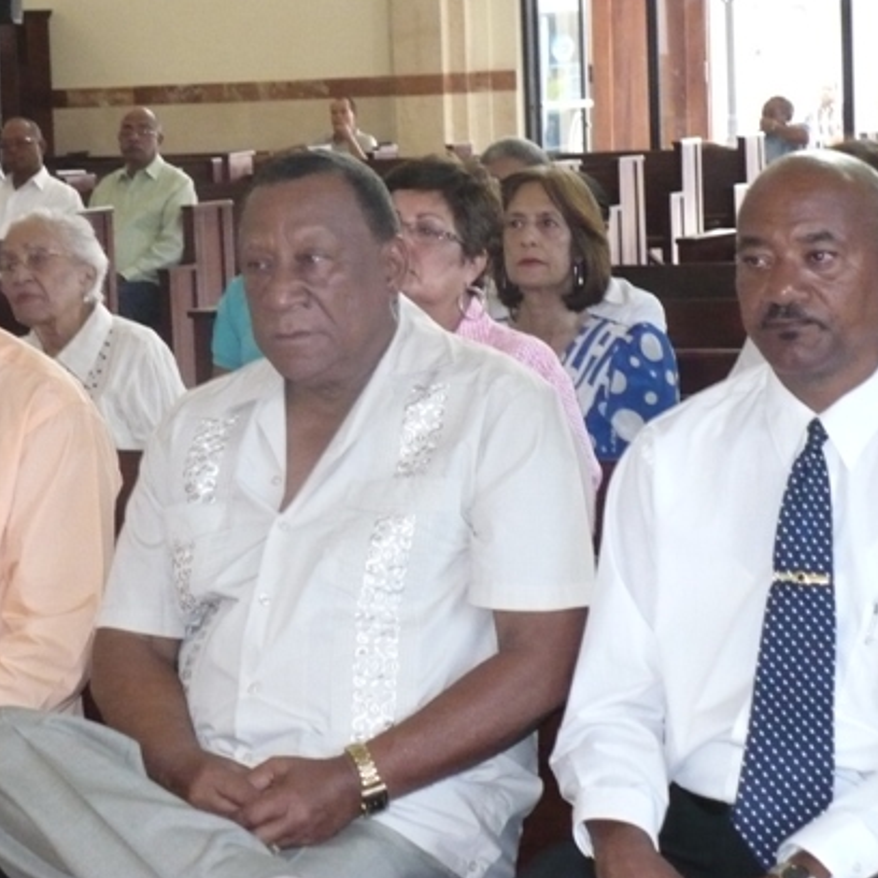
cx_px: 265
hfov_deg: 14.3
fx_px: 3501
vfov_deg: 14.3
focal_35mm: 122
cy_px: 372
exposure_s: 1/30
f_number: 3.4
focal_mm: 14.5
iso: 640
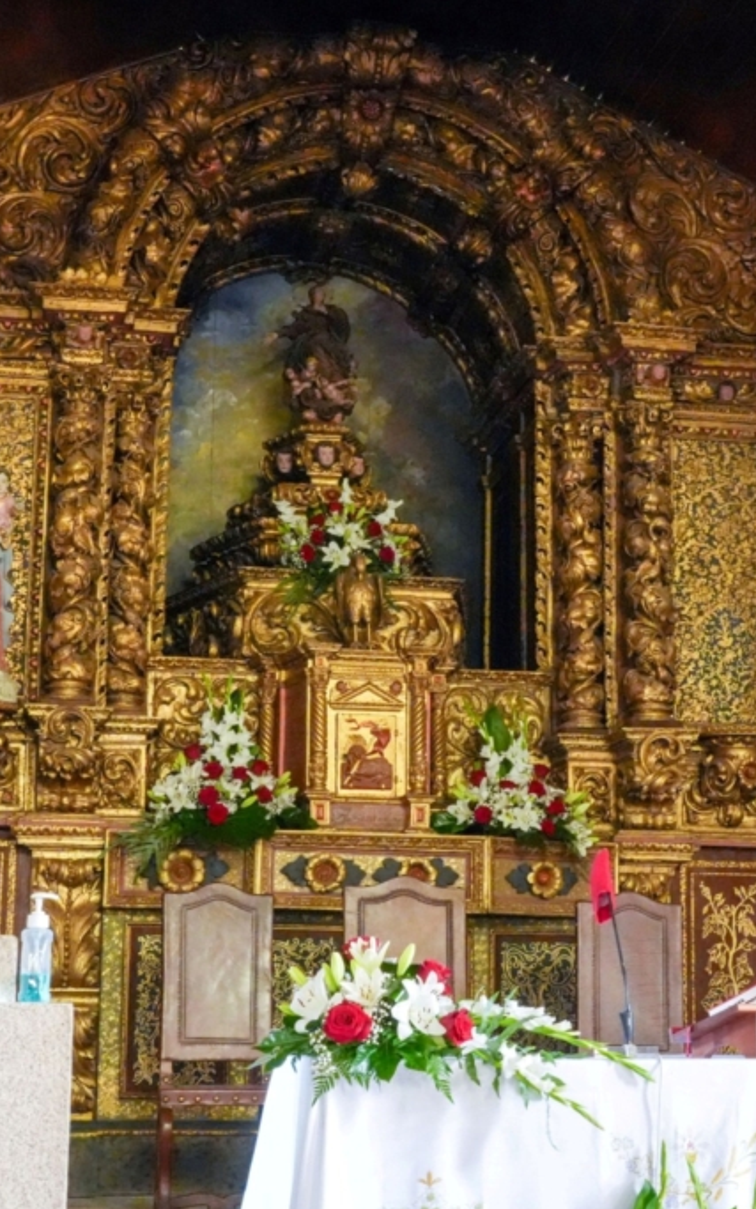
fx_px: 2076
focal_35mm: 63
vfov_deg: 32.5
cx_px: 402
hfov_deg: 20.6
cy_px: 604
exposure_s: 1/5
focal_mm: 41
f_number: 14
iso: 12800
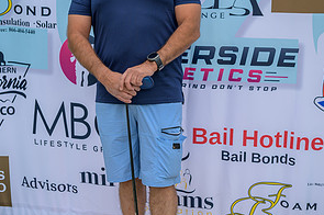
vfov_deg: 16.2
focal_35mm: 84
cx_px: 163
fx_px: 755
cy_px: 88
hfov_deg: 24.2
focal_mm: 55
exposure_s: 1/200
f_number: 4
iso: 125
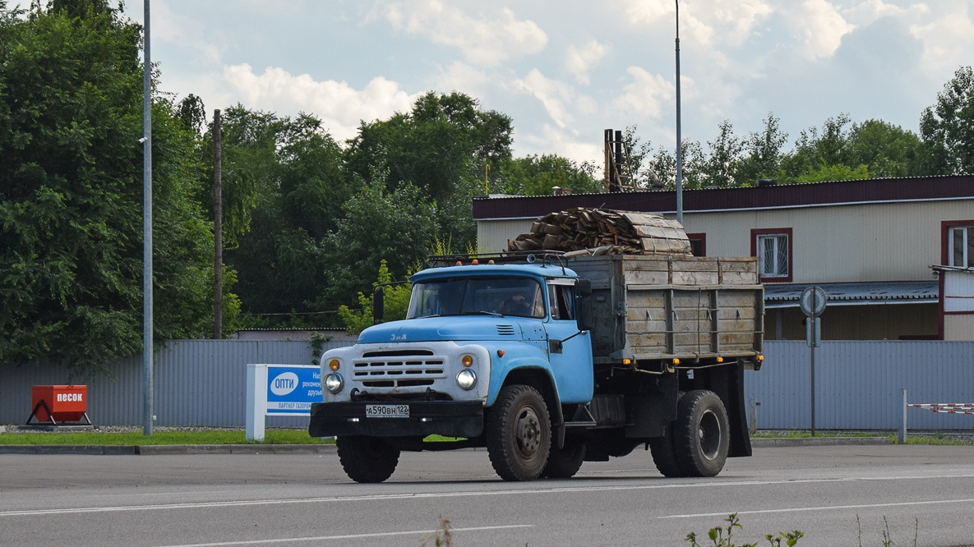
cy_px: 269
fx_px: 2260
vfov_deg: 13.8
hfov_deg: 24.3
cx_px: 487
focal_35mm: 88
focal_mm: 55
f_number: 6.3
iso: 400
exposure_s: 1/1250
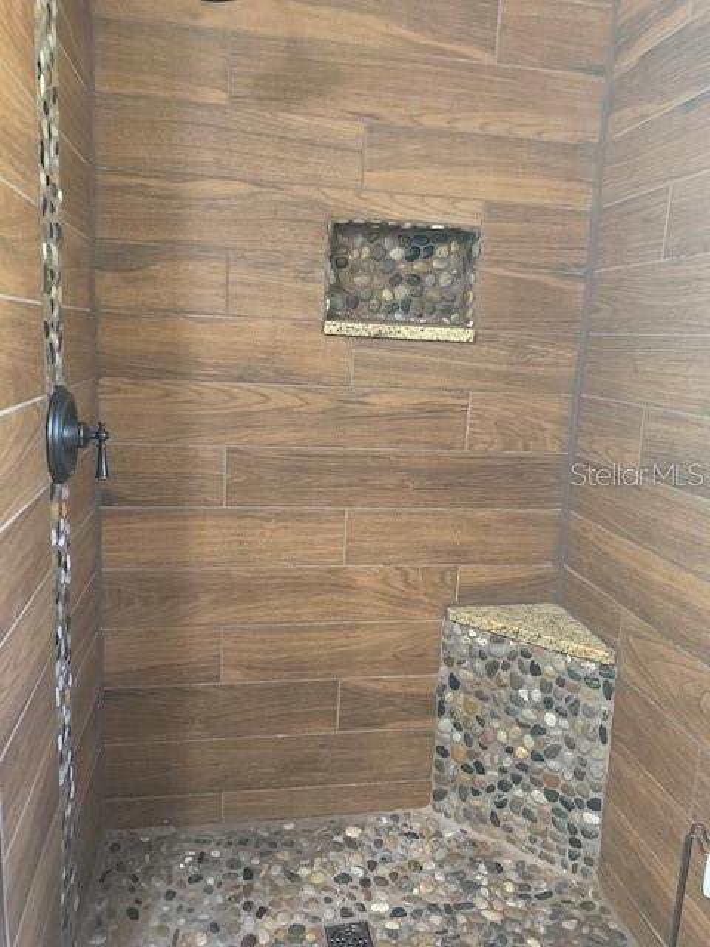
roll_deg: -2.9
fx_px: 711
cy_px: 474
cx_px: 355
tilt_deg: -9.4
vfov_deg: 67.3
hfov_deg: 53.1
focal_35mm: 26
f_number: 1.8
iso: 500
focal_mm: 4.25
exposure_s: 1/30
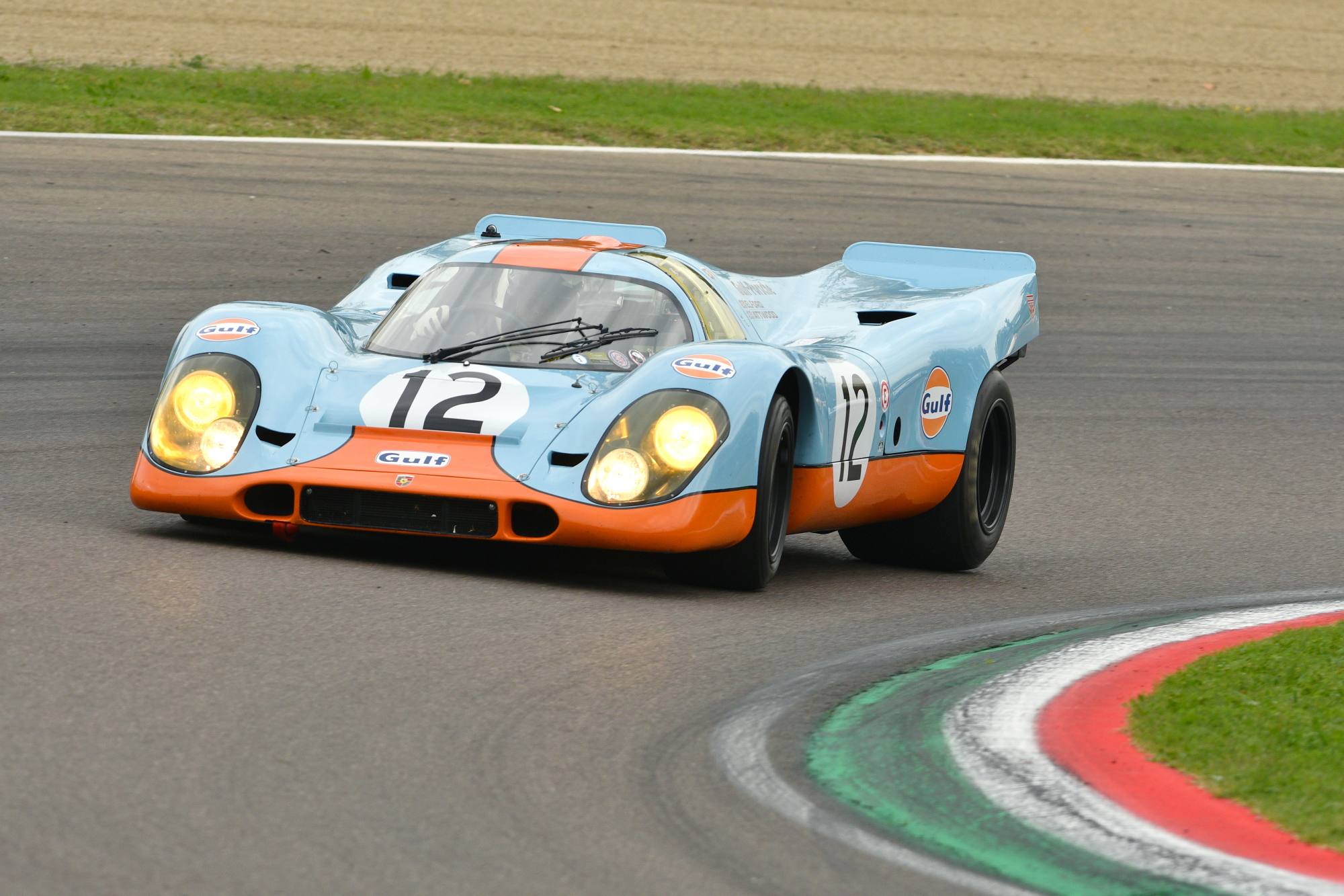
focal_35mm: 450
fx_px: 16797
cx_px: 672
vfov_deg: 3.1
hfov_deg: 4.6
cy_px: 448
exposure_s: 1/640
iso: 500
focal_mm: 300
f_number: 6.3
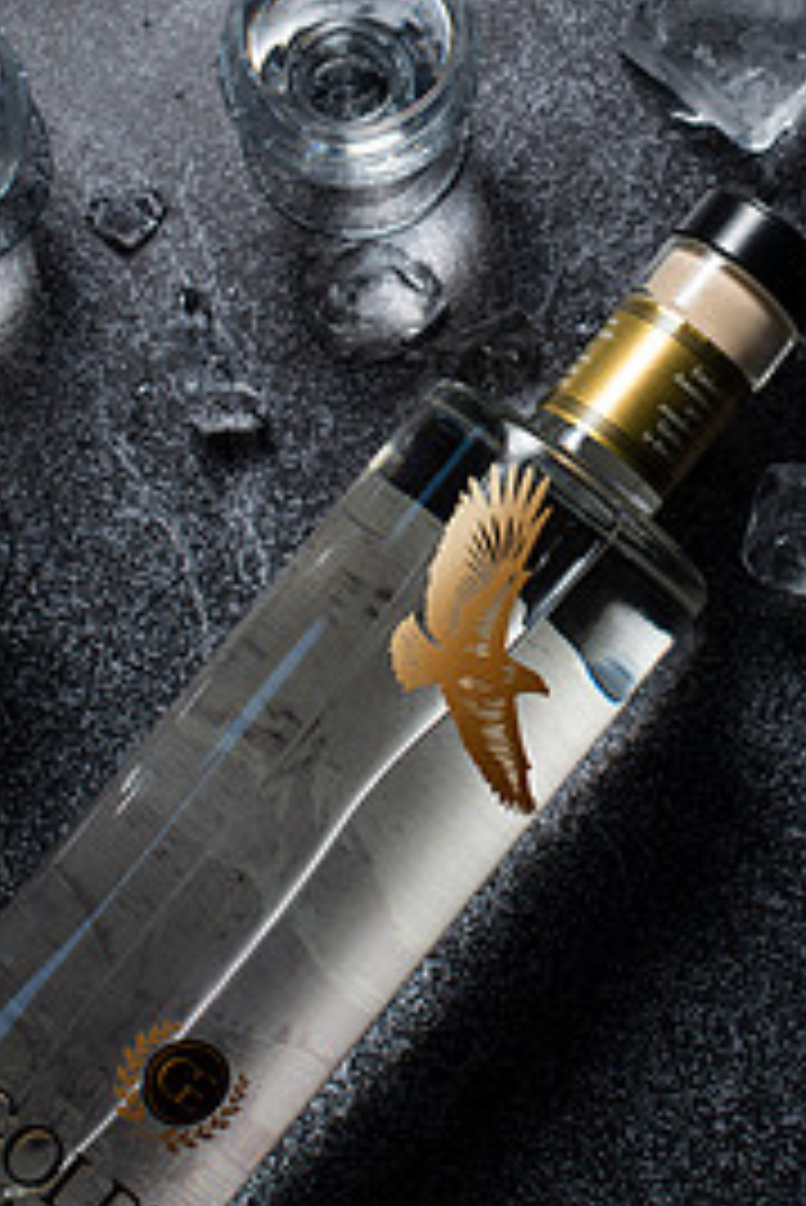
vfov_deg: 23.8
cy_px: 243
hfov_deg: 16.2
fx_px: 2817
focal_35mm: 84
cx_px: 563
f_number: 5.6
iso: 200
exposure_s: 1/200
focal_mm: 50
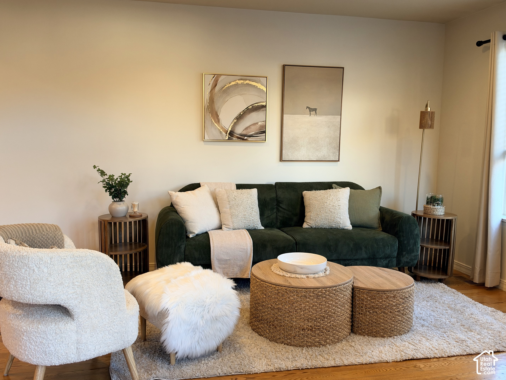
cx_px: 253
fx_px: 468
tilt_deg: -5.8
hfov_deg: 56.8
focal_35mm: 32
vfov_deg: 44.2
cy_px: 190
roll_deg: -0.5
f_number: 1.8
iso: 250
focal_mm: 6.93
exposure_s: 1/120
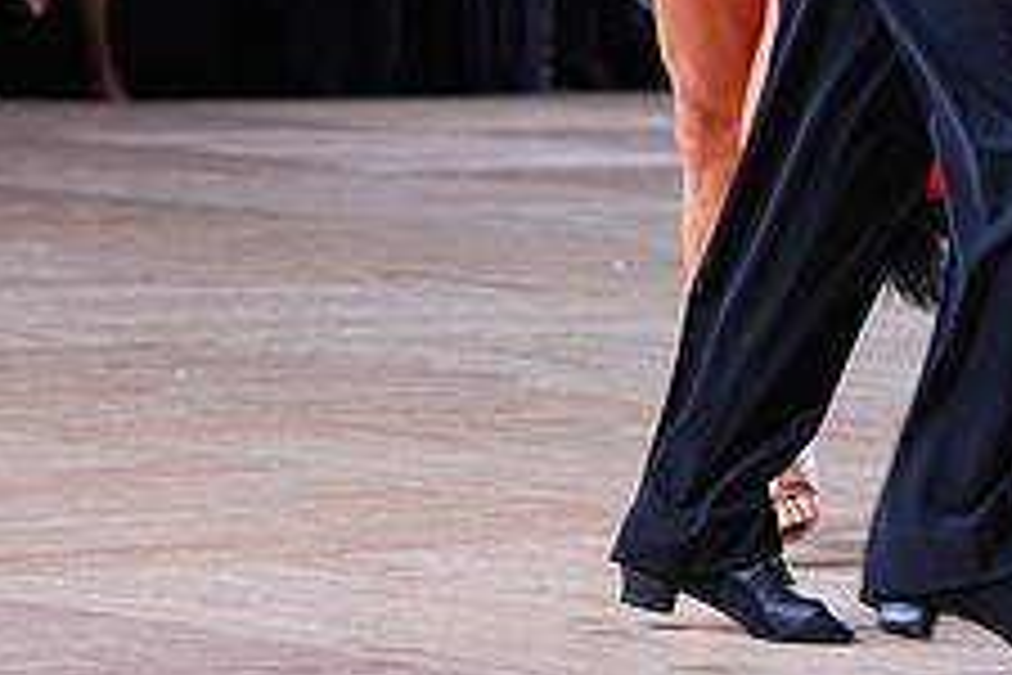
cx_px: 789
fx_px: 7168
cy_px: -306
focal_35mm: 255
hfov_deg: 8.1
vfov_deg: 5.3
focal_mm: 99
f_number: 4
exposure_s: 1/500
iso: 2000
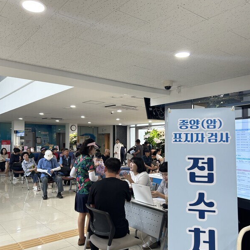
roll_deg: -0.2
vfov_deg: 52.5
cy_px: 132
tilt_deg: +2.0
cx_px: 124
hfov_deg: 52.5
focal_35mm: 31
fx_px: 253
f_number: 1.5
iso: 80
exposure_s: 1/120
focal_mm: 5.7
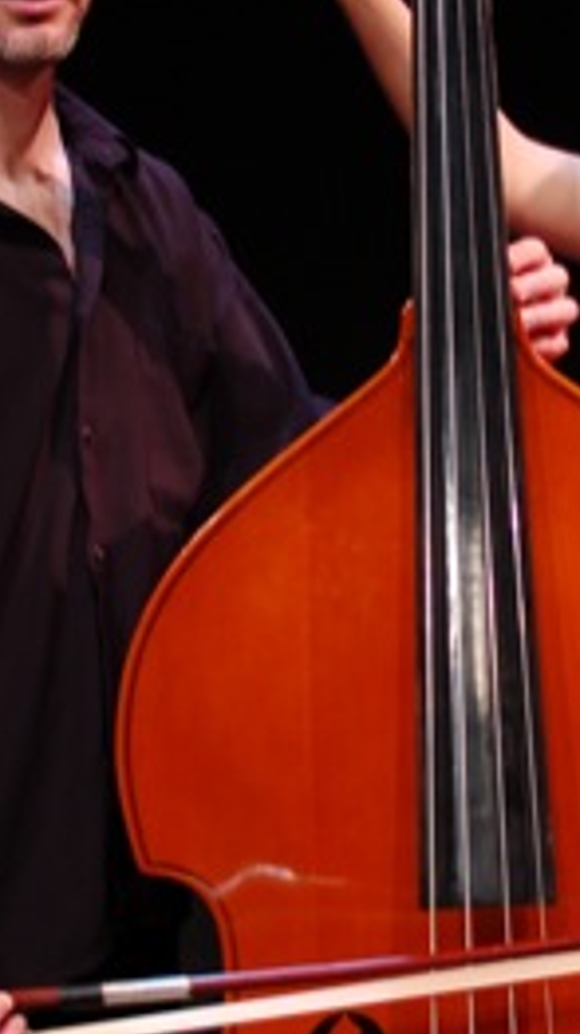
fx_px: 3678
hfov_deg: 9.0
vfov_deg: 16.0
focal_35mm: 134
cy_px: 499
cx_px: 414
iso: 400
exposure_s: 1/40
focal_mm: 35
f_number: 4
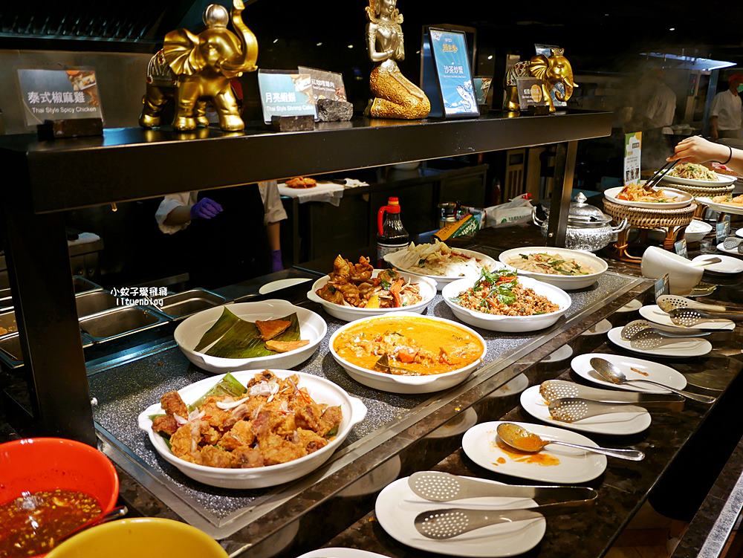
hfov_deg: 63.4
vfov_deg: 49.8
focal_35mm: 28
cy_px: 279
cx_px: 372
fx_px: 601
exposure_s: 1/80
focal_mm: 14
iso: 200
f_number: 2.5
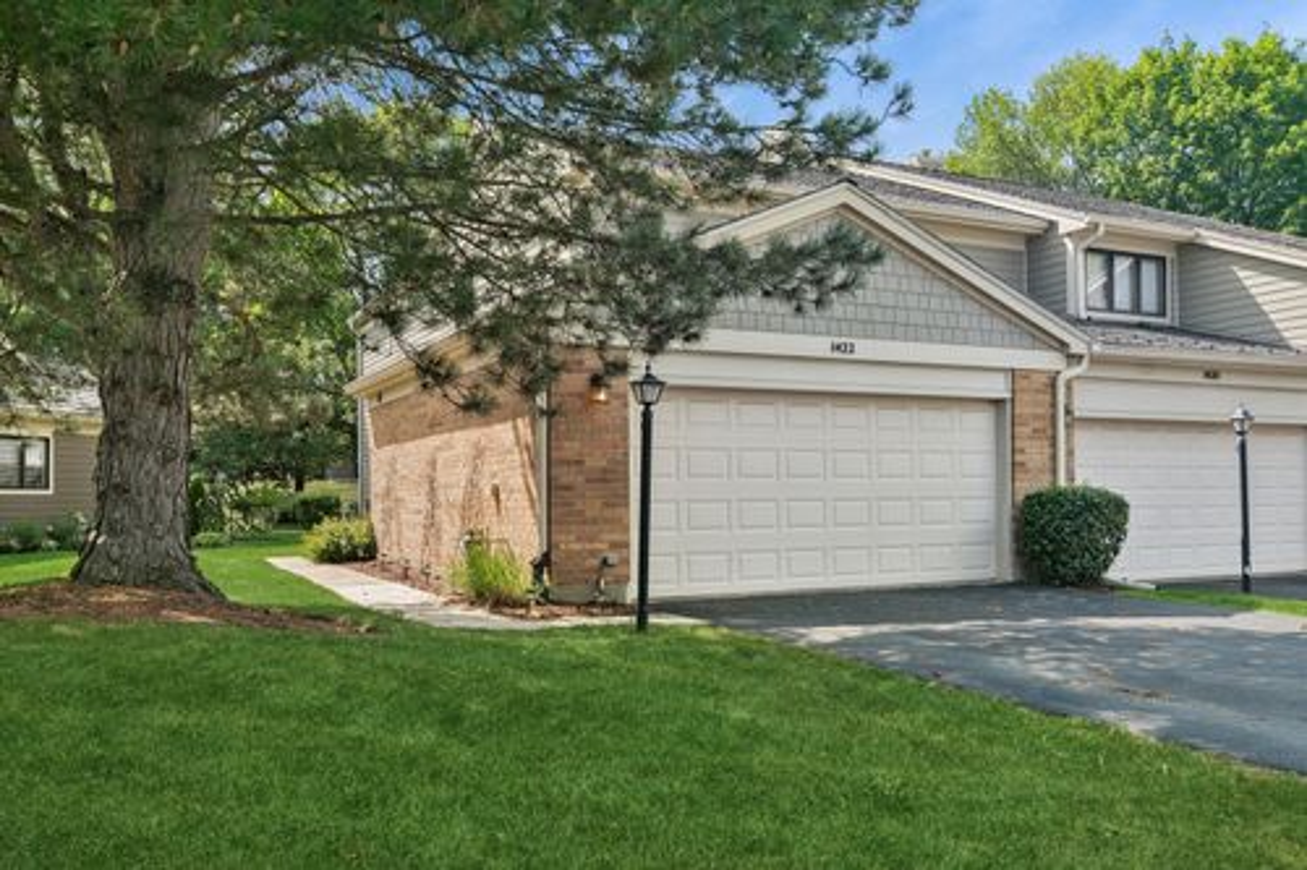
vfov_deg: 46.4
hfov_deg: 65.5
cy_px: 435
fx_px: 1016
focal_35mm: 28
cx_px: 654
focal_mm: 19
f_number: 8
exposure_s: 1/160
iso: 200
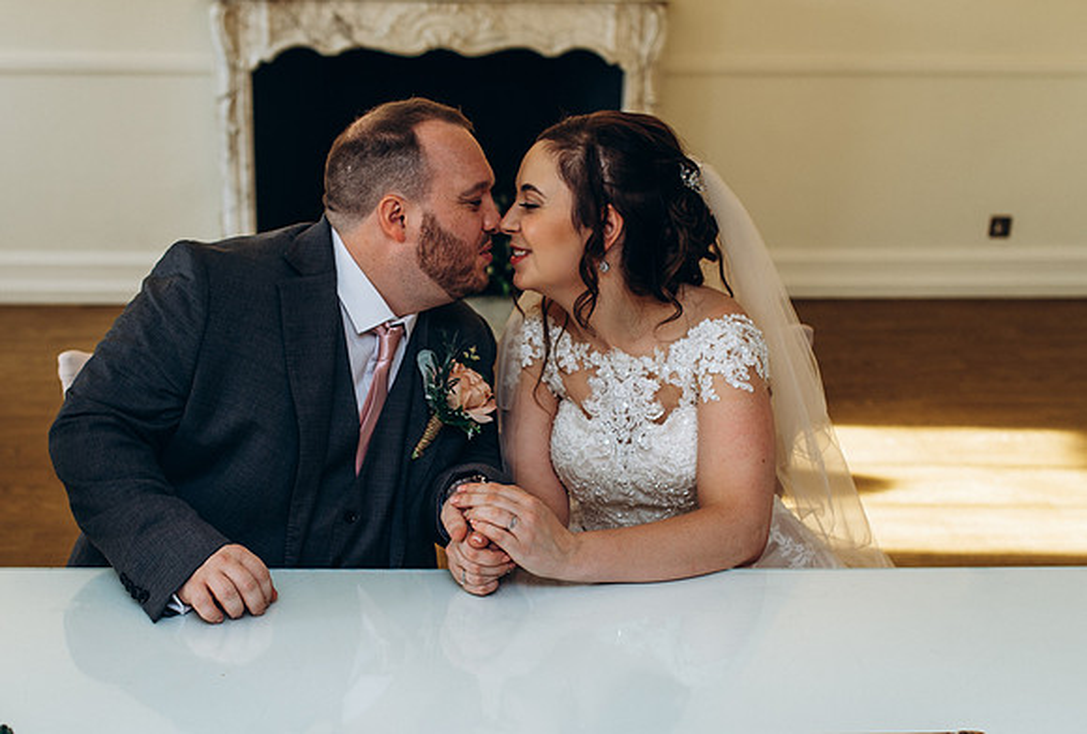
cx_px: 464
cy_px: 457
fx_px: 1560
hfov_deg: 38.3
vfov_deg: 26.4
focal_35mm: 51
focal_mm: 35
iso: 125
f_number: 3.5
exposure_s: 1/100
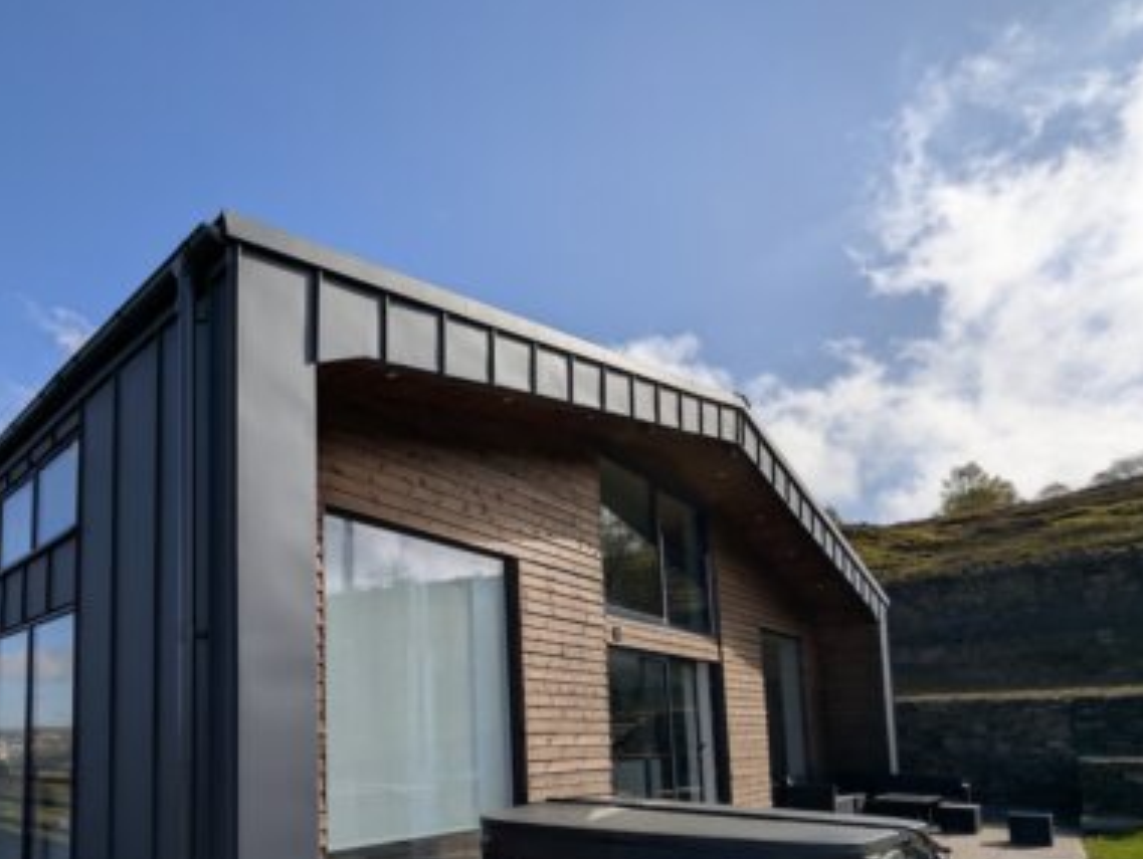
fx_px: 628
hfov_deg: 79.8
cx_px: 323
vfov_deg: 63.7
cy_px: 669
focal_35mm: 19
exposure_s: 1/5747
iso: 45
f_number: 1.7
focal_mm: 2.02
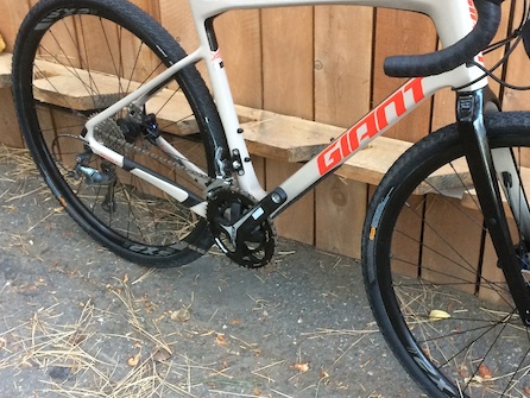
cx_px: 314
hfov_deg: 36.7
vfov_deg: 28.0
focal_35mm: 52
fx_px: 797
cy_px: 171
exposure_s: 1/30
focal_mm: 4.15
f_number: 2.2
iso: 160
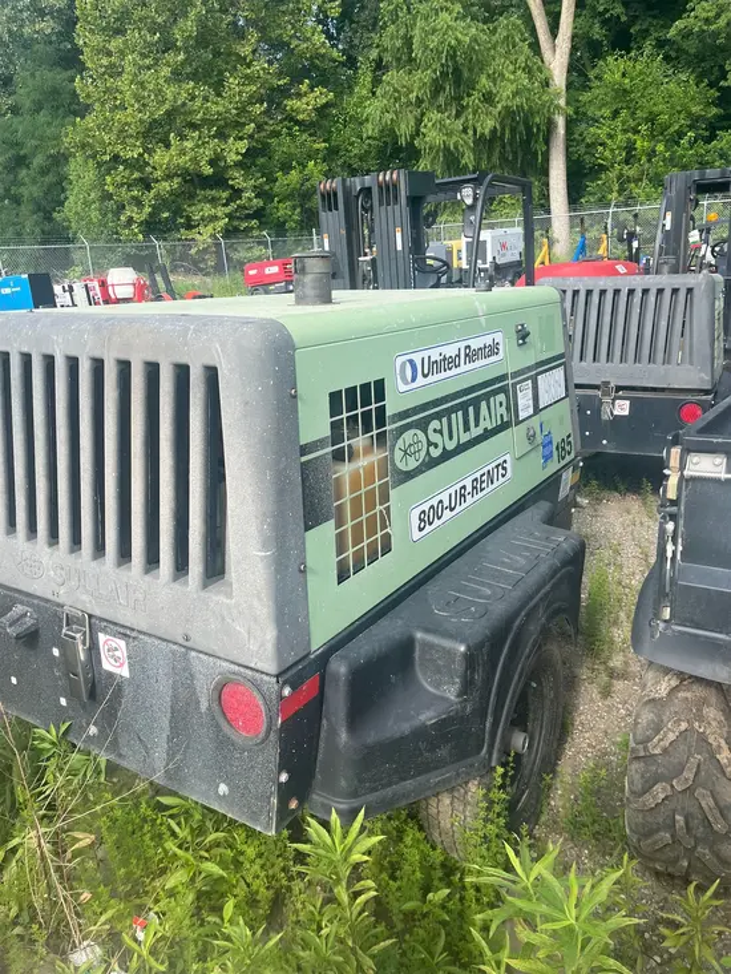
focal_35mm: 26
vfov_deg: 67.3
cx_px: 366
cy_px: 487
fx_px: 732
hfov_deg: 53.1
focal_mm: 5.1
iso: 50
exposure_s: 1/1018
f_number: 1.6
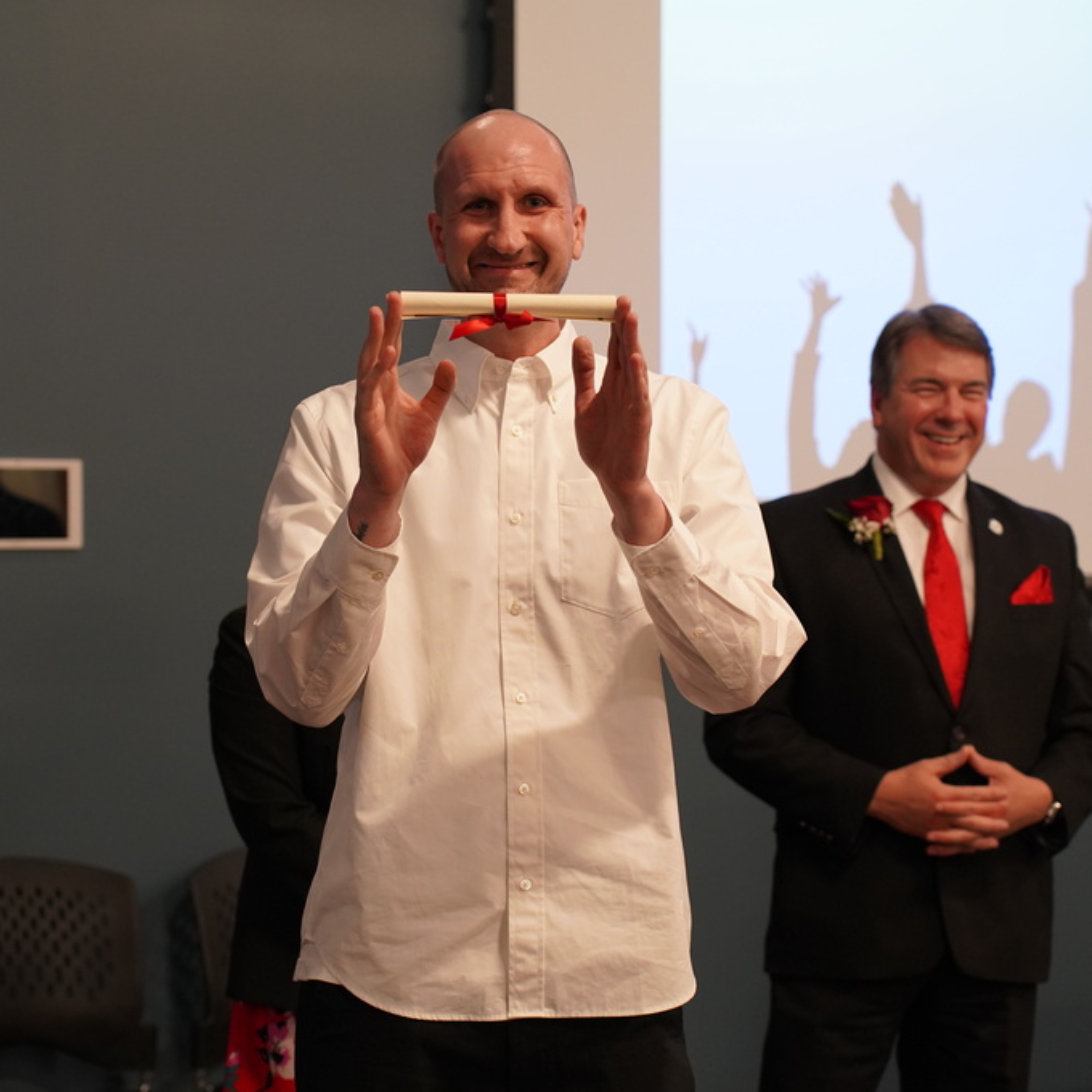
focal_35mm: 96
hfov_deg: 18.1
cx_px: 475
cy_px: 547
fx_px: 3426
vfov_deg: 18.1
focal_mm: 75
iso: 2500
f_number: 4
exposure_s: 1/160
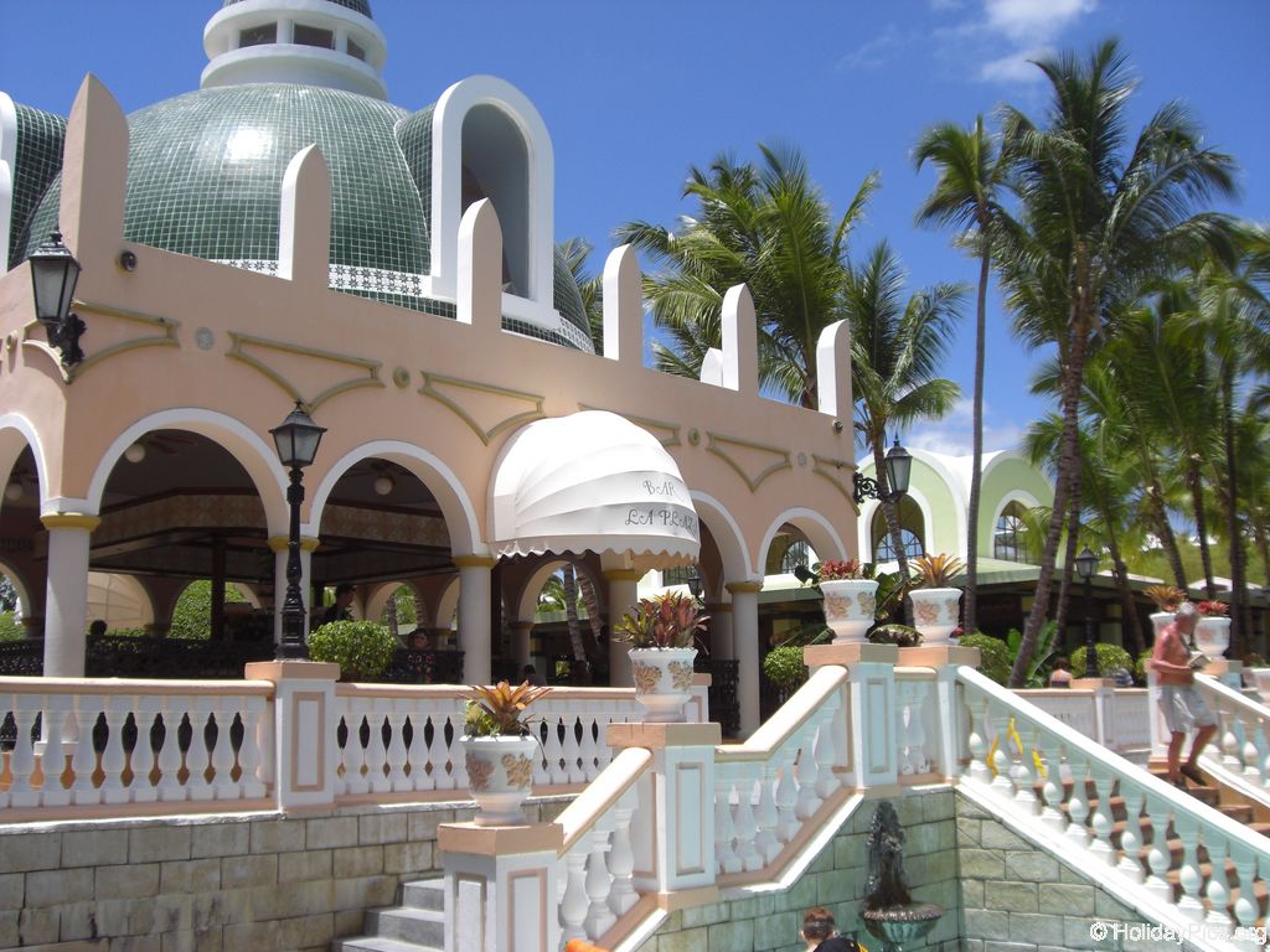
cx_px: 635
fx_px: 1394
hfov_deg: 49.0
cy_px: 476
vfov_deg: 37.7
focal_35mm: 38
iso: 64
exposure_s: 1/160
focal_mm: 6.2
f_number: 8
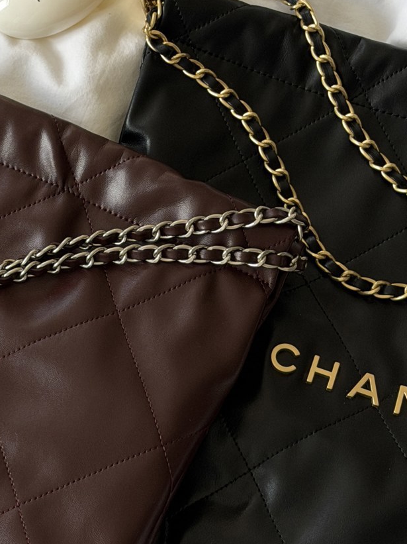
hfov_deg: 12.6
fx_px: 1836
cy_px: 214
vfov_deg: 16.8
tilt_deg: -77.0
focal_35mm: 117
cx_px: 109
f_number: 1.78
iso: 64
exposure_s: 1/415
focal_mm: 6.76
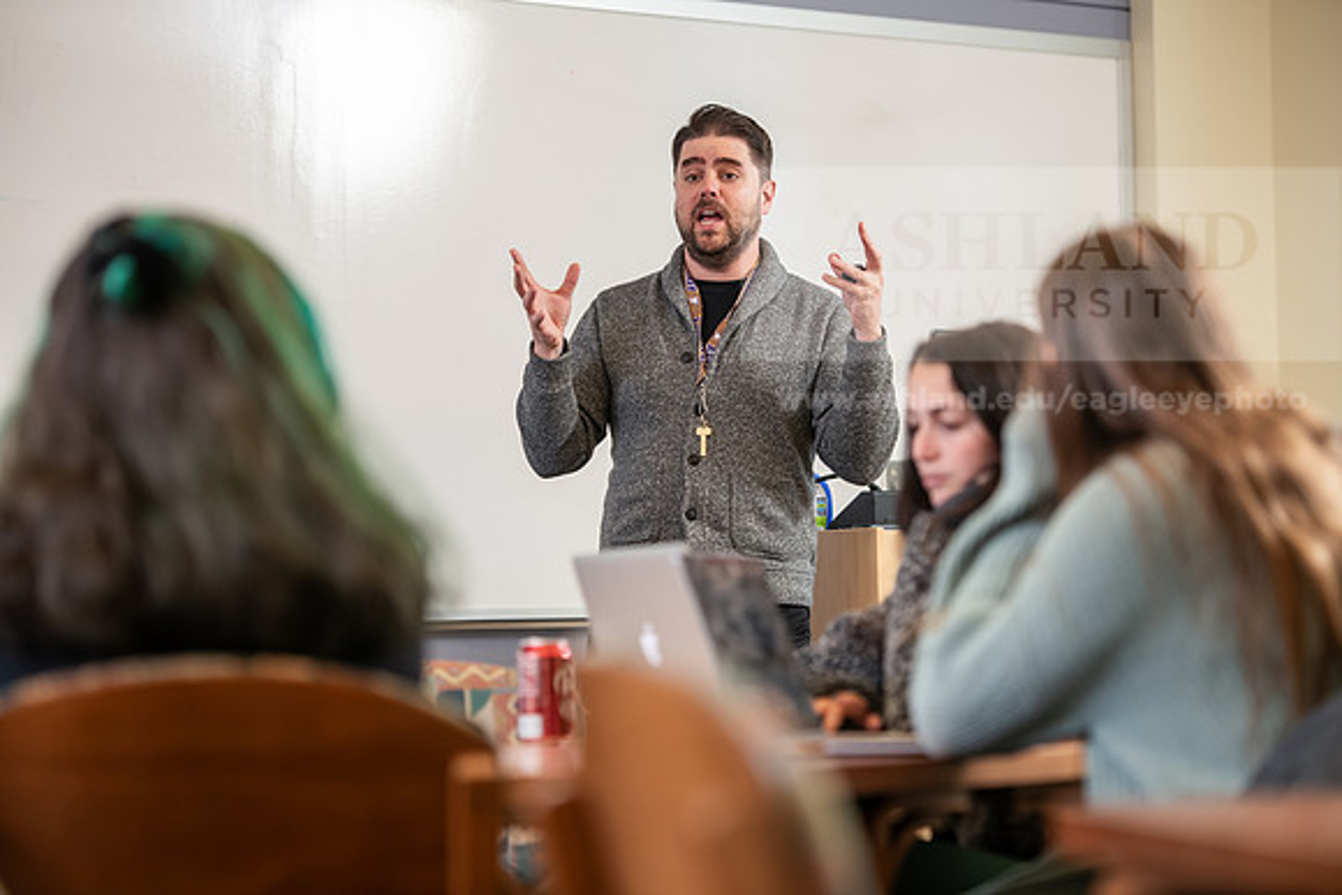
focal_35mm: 105
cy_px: 448
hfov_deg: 19.5
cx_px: 671
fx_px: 3915
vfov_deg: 13.0
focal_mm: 105
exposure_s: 1/200
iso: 640
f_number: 3.2
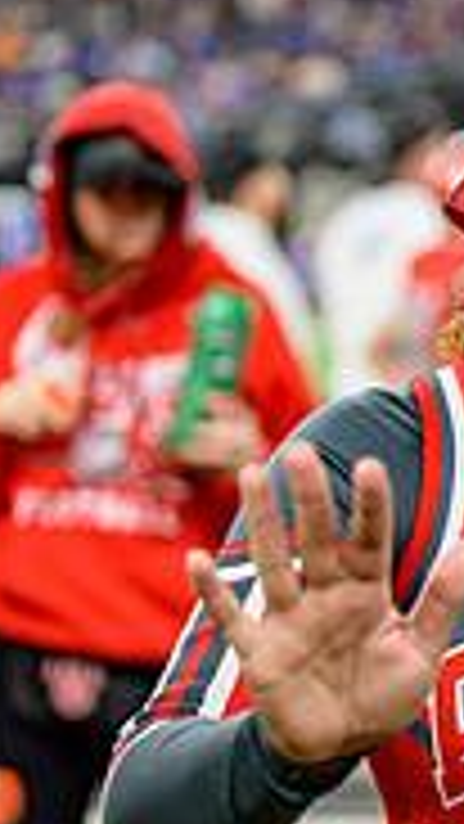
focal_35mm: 180
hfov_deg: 6.7
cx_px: 550
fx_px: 3935
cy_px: 329
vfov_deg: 12.0
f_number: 2.8
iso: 1000
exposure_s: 1/400
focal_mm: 70
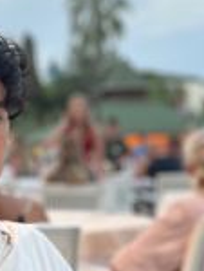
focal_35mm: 104
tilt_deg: -3.9
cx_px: -81
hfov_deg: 13.6
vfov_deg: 18.7
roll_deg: +1.8
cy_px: 206
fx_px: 815
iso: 80
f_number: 1.6
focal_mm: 5.1
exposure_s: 1/100
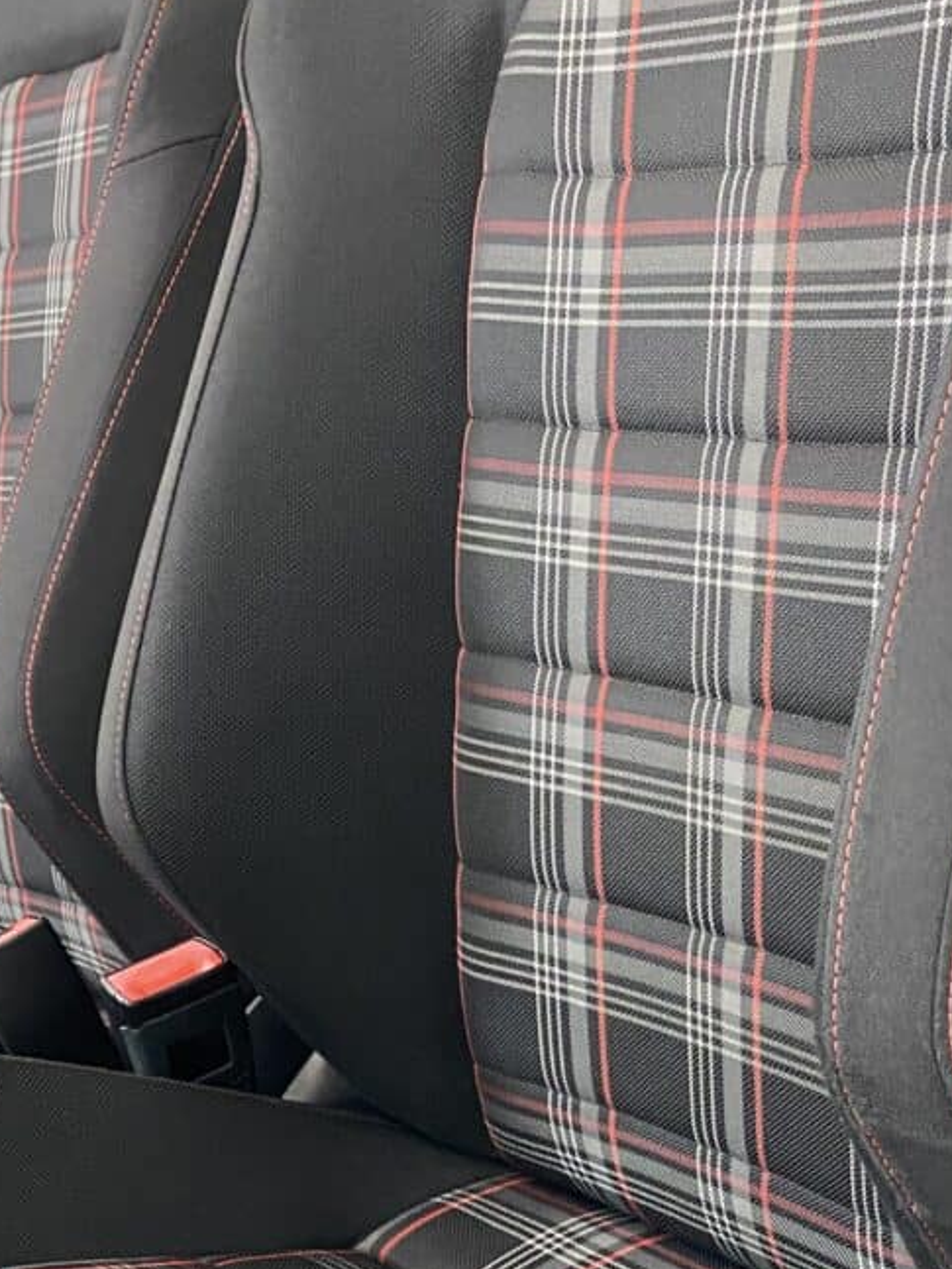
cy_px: 1260
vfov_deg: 30.5
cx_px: 830
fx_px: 2162
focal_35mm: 59
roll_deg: +1.3
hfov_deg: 24.2
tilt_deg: -21.4
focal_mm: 4.25
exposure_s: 1/50
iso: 200
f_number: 1.8
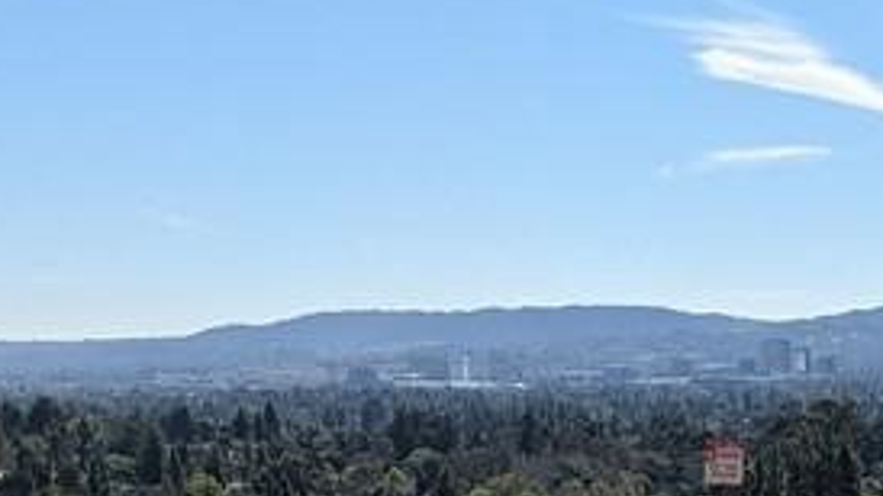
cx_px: 857
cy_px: 882
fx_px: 2575
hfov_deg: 19.0
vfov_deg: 10.4
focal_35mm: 110
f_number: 1.73
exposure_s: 1/5882
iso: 84
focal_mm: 4.38
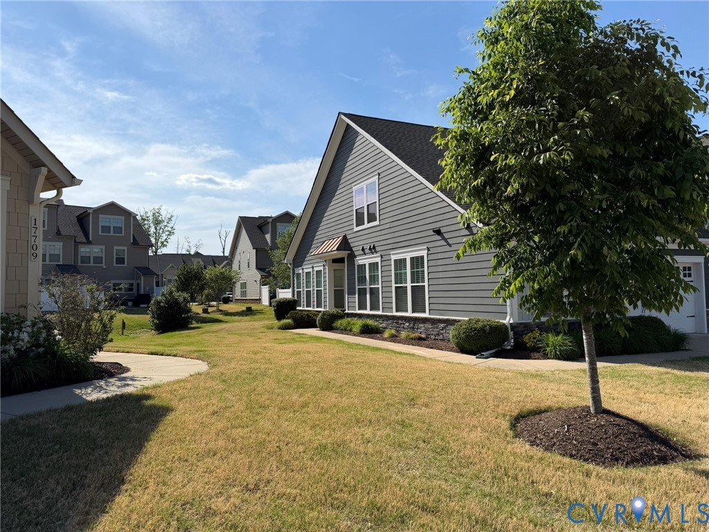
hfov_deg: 71.6
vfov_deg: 56.8
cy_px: 266
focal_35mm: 24
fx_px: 492
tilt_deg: +2.8
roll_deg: +1.4
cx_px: 354
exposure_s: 1/8130
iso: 80
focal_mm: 6.76
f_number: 1.78
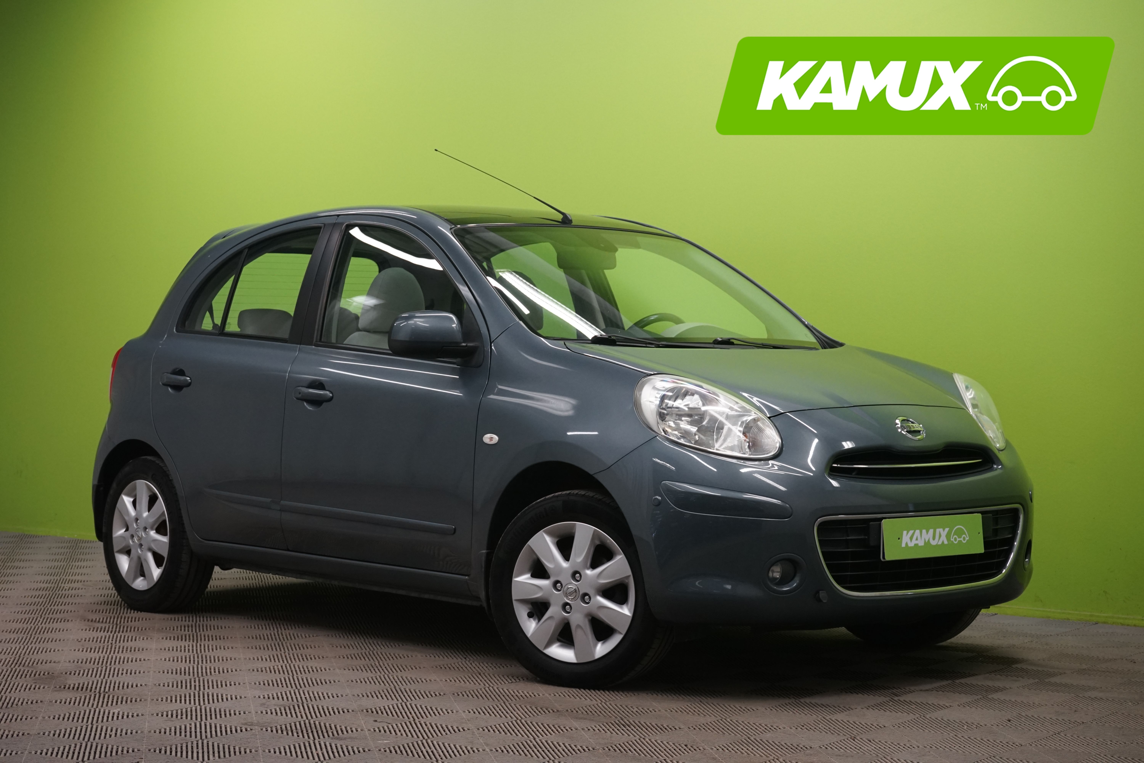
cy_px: 382
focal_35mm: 70
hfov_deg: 28.8
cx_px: 572
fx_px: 2224
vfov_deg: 19.5
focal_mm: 70
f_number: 9
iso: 1600
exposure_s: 1/25
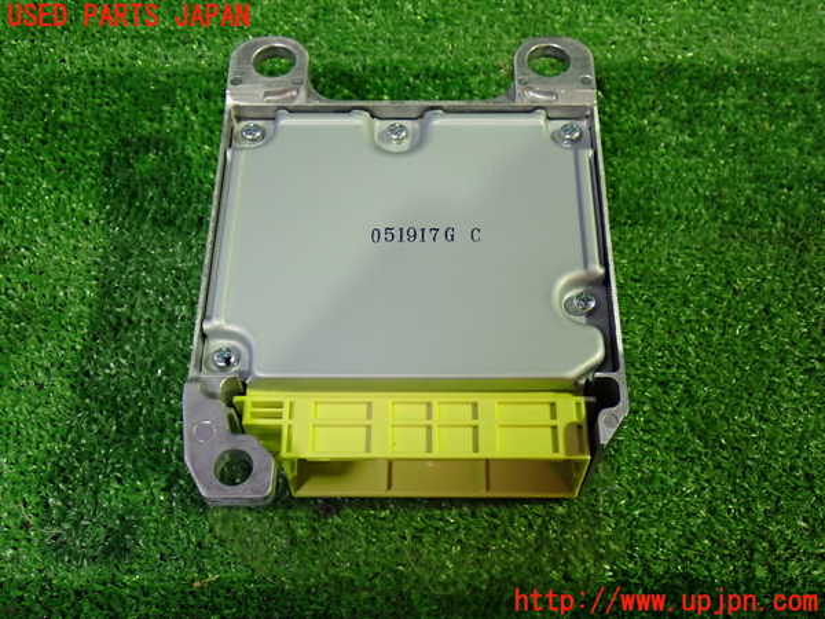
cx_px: 412
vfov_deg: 35.1
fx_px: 977
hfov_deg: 45.8
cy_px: 310
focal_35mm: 41
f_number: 2.8
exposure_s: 1/40
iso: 500
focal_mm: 7.31
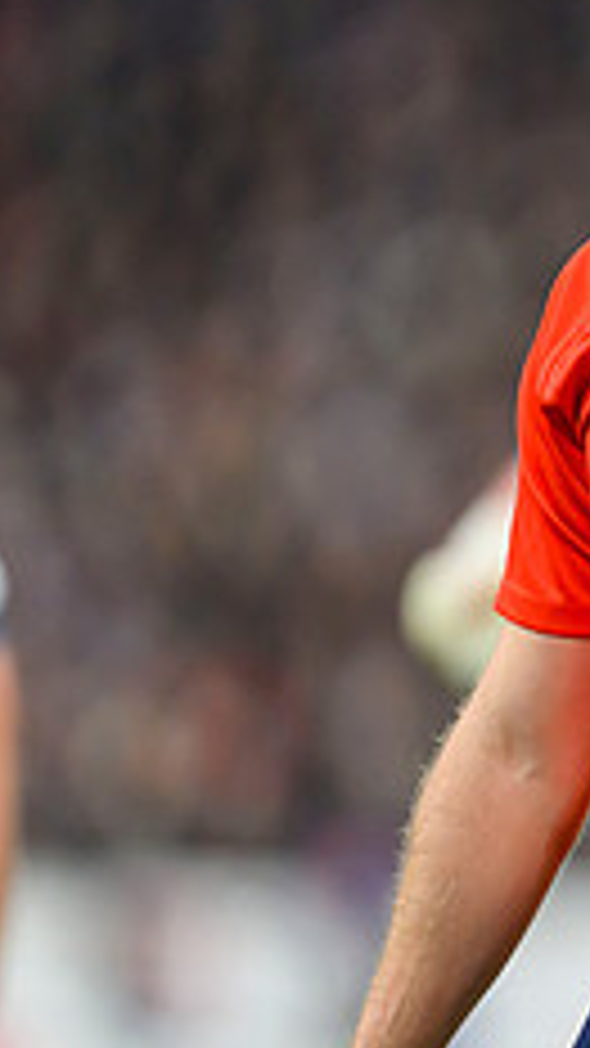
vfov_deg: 2.1
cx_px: 1157
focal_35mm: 1042
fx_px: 28991
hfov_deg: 1.2
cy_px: 515
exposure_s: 1/2500
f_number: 2.8
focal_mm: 400
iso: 3200
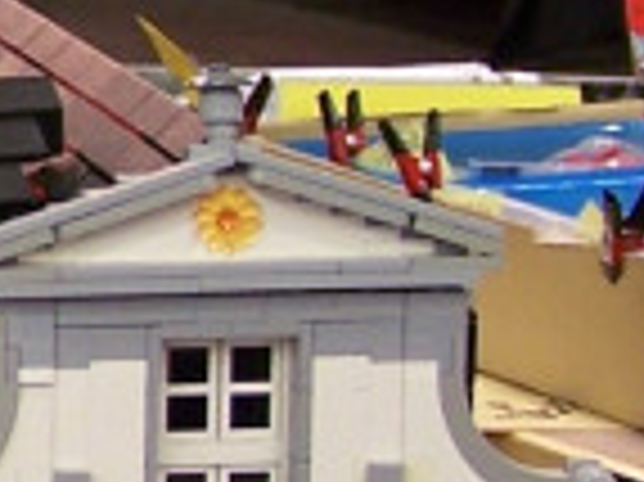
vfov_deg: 5.5
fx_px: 5056
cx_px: -594
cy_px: 252
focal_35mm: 272
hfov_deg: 7.1
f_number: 2.8
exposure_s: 1/2
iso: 80
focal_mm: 6.3
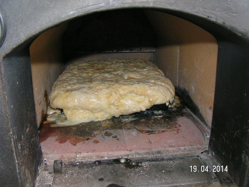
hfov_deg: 49.0
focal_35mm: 38
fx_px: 273
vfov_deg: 37.7
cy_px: 94
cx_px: 124
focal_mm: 5.8
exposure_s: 1/40
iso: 200
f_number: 2.8
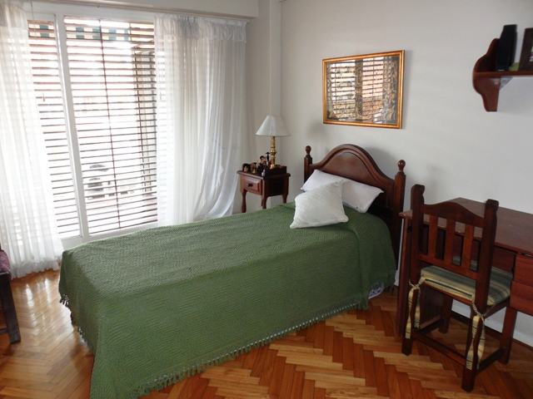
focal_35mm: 26
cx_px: 266
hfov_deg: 67.3
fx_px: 400
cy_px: 200
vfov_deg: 53.1
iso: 250
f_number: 3.5
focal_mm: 4.6
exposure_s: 1/25
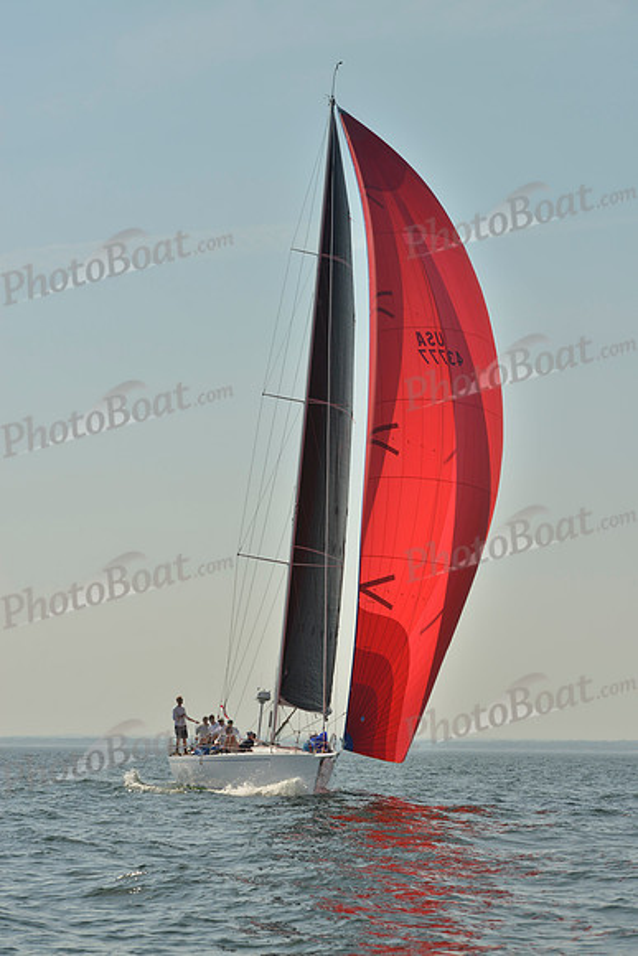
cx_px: 319
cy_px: 478
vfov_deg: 21.5
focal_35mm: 95
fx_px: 2524
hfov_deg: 14.4
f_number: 9
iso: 200
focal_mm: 95
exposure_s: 1/1250
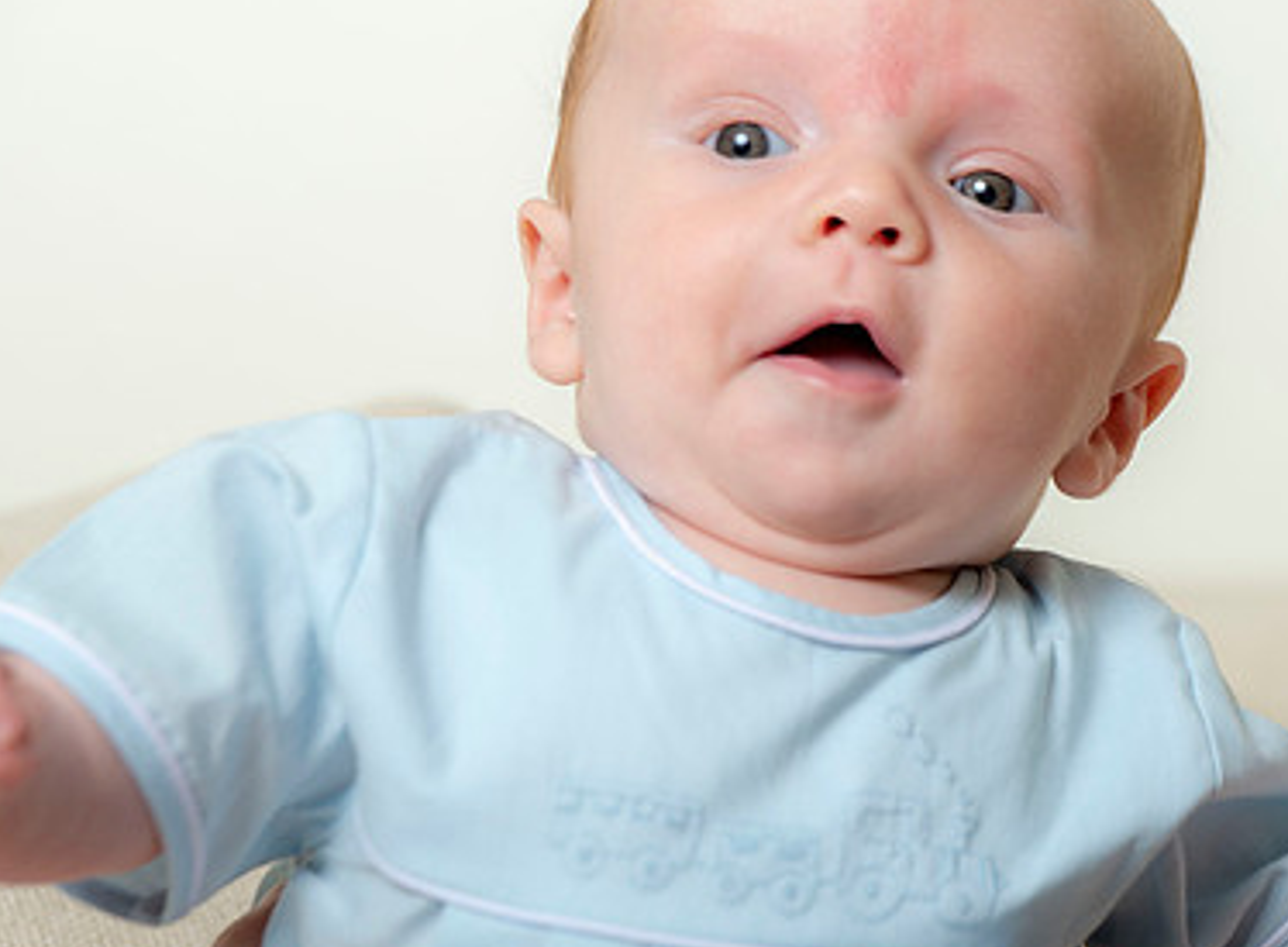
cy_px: 548
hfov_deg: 6.3
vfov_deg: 4.7
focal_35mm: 315
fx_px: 11638
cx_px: 749
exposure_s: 1/200
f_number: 5.6
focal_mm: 190
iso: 250
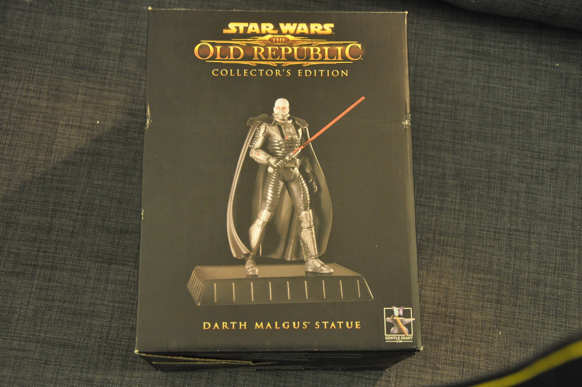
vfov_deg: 25.7
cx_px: 291
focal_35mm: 52
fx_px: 848
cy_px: 194
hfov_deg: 37.9
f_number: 4.5
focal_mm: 35
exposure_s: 1/6
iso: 1600
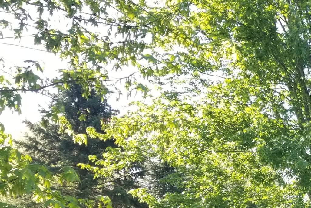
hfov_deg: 23.4
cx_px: 377
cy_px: 288
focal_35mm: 79
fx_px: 683
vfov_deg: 16.1
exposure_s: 1/364
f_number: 1.7
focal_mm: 4.25
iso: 50
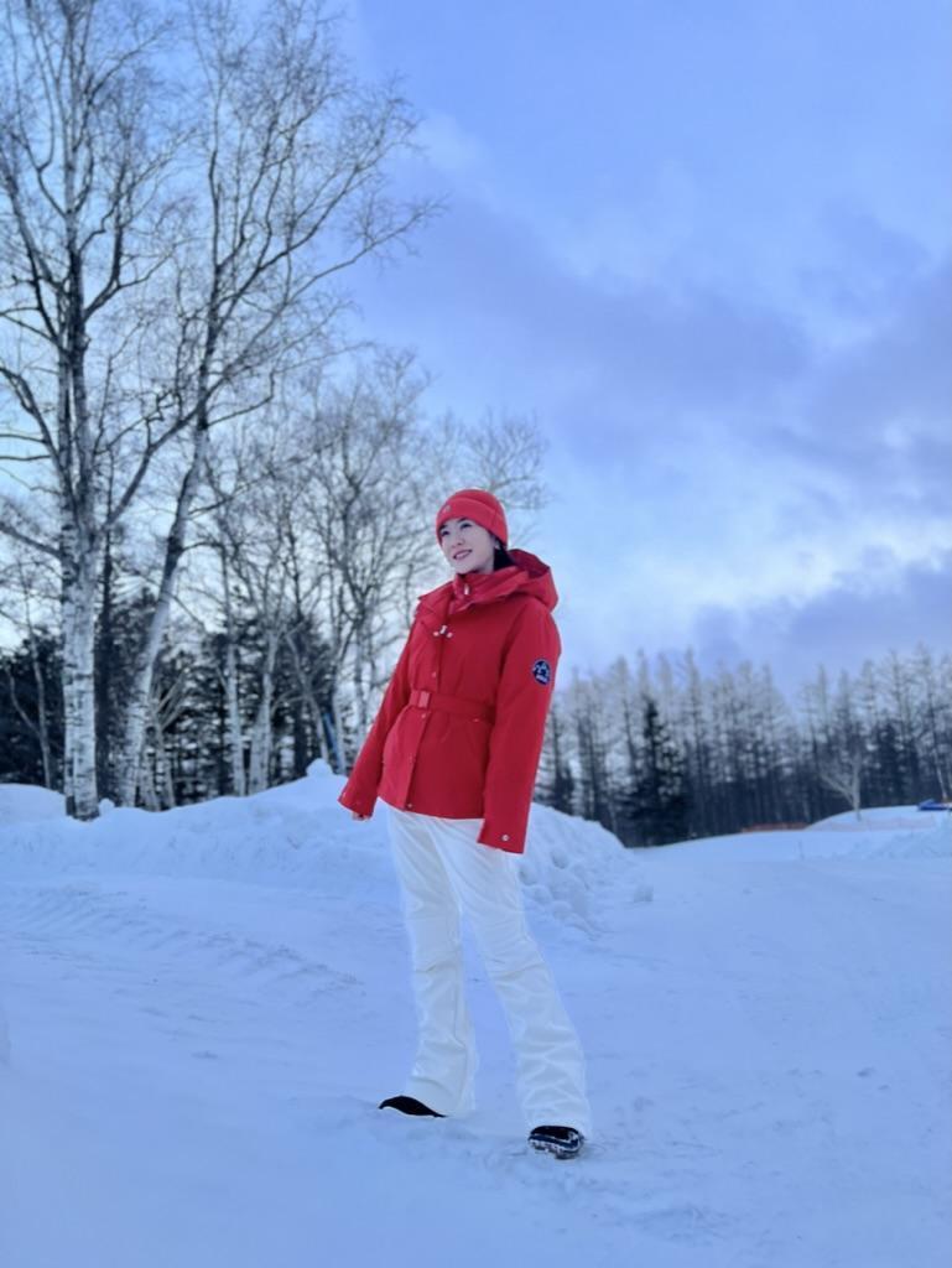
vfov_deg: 67.3
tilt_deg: +13.1
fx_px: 953
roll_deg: +2.0
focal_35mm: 26
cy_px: 634
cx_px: 476
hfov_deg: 53.1
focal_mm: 5.7
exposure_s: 1/50
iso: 160
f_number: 1.5
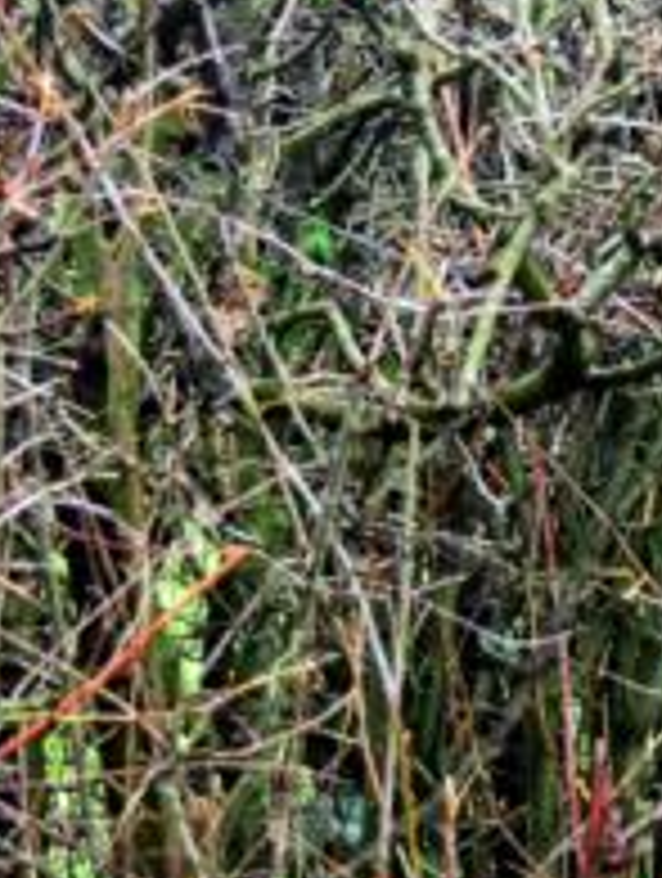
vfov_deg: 11.0
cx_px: 761
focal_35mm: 179
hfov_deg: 8.2
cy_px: 241
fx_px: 4549
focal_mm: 38
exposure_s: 1/60
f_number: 4.2
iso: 200
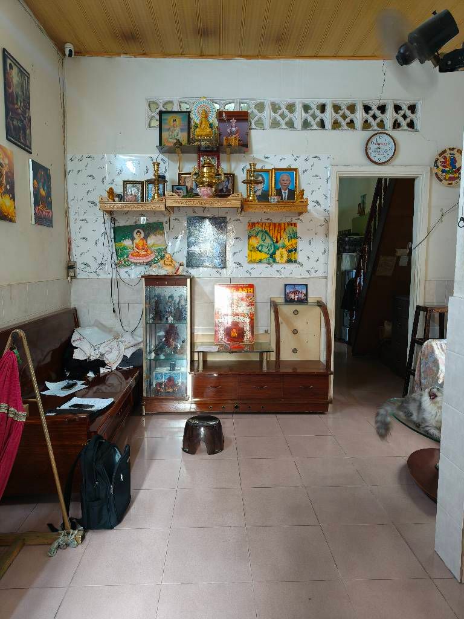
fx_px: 429
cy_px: 310
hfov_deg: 56.8
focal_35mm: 24
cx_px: 232
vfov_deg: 71.6
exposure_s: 1/50.3
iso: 320
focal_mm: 5.59
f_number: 1.8
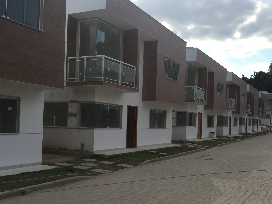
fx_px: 299
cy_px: 124
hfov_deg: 48.7
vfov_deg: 37.5
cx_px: 162
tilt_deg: -1.1
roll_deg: -4.1
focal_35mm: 38
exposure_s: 1/1721
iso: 32
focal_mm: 4.15
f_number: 2.2
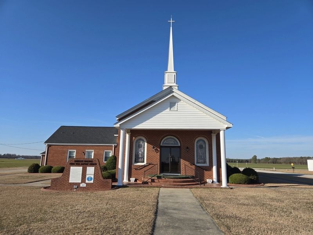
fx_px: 208
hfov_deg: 73.9
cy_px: 118
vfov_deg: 58.9
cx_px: 156
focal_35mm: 23
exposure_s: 1/2094
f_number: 1.8
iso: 25
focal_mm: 5.4
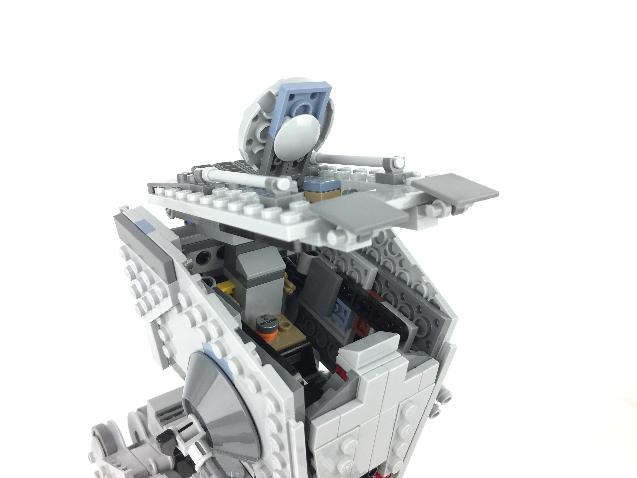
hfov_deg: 61.7
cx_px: 318
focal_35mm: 29
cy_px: 239
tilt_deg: -19.6
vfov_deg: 48.2
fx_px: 534
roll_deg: +1.4
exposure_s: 1/40
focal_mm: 4.15
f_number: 2.2
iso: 40
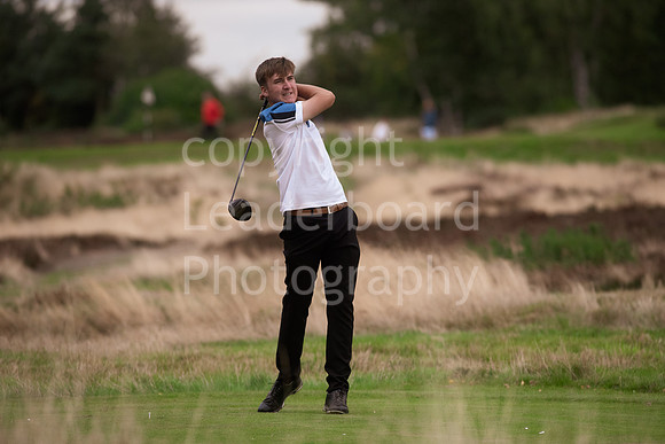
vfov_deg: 4.6
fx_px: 5543
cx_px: 332
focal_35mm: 300
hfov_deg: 6.9
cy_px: 222
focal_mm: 300
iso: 1250
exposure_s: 1/2500
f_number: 5.6
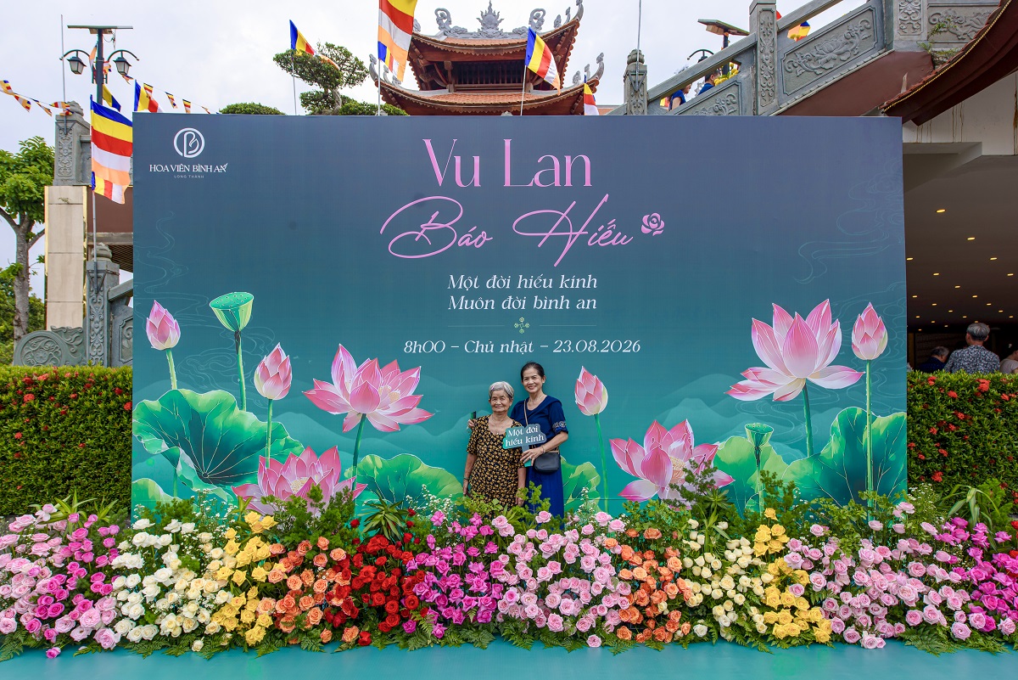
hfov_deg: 78.6
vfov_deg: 57.3
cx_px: 509
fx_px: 622
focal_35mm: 22
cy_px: 340
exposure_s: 1/250
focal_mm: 22
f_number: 5
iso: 100
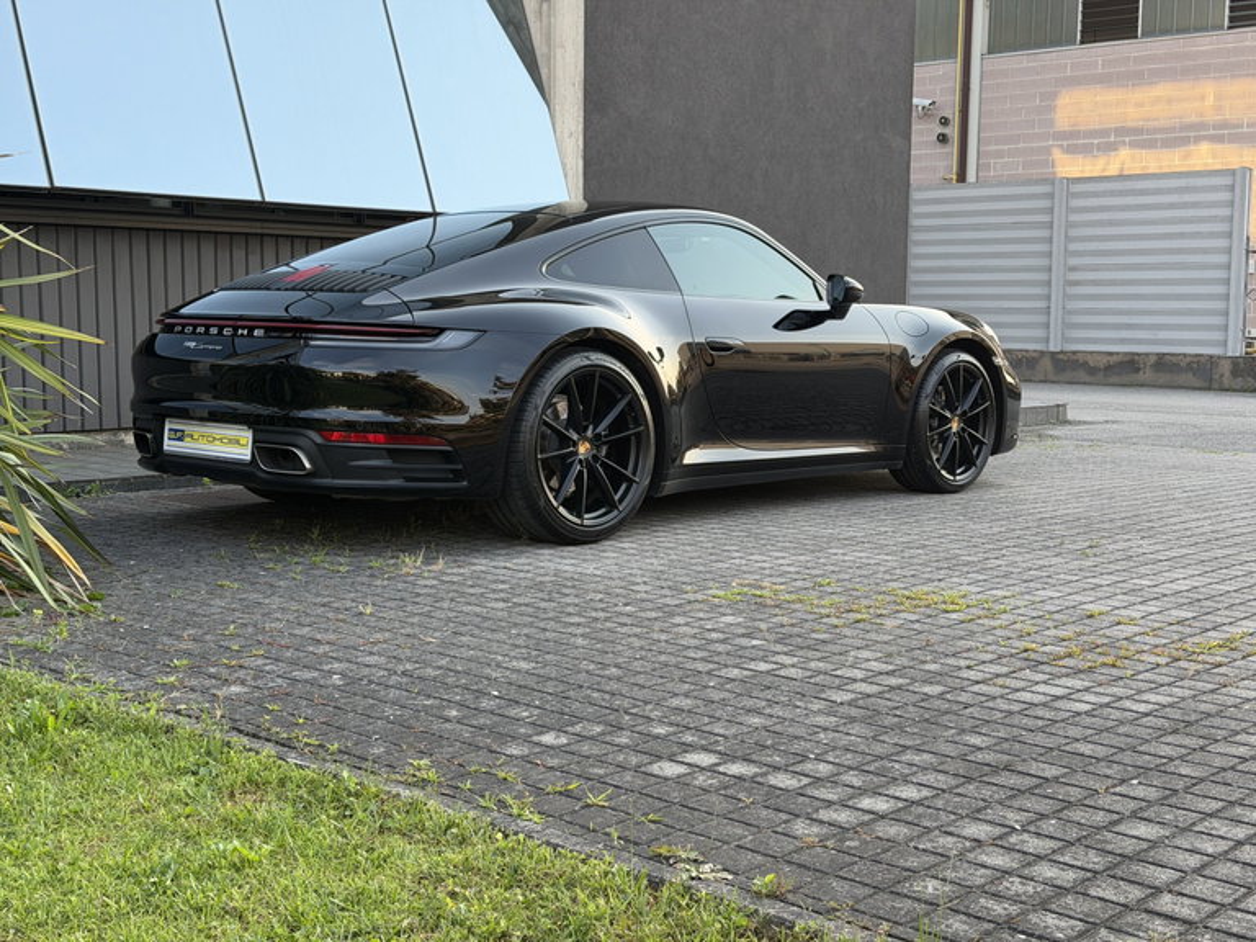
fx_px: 1742
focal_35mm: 48
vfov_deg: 30.3
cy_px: 471
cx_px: 628
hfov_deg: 39.7
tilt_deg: -6.1
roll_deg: -0.8
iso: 100
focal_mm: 6.76
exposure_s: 1/530
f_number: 1.78
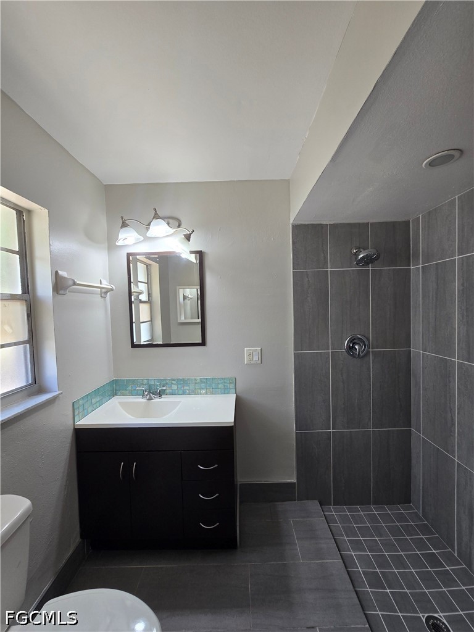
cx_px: 237
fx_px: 237
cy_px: 316
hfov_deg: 89.9
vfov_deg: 106.2
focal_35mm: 13
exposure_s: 1/60
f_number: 2.2
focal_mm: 2.2
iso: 80
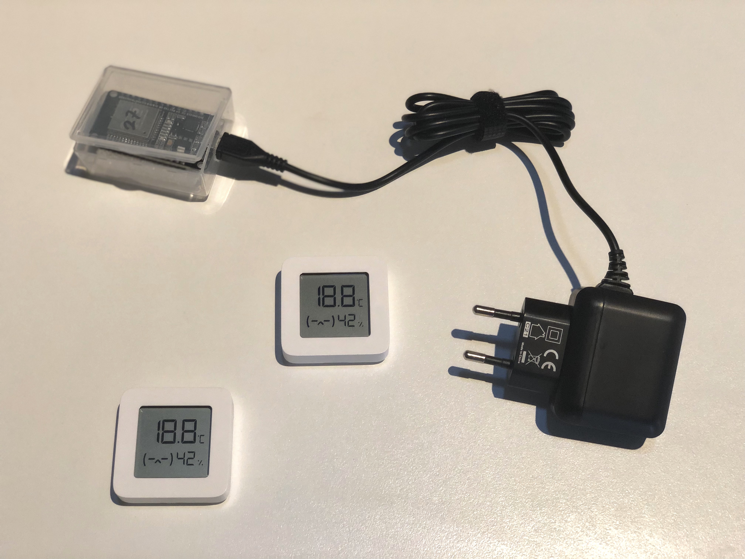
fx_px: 1119
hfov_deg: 36.8
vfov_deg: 28.0
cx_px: 372
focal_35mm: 52
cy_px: 280
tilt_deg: -66.0
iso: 100
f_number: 2.4
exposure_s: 1/50
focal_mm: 6
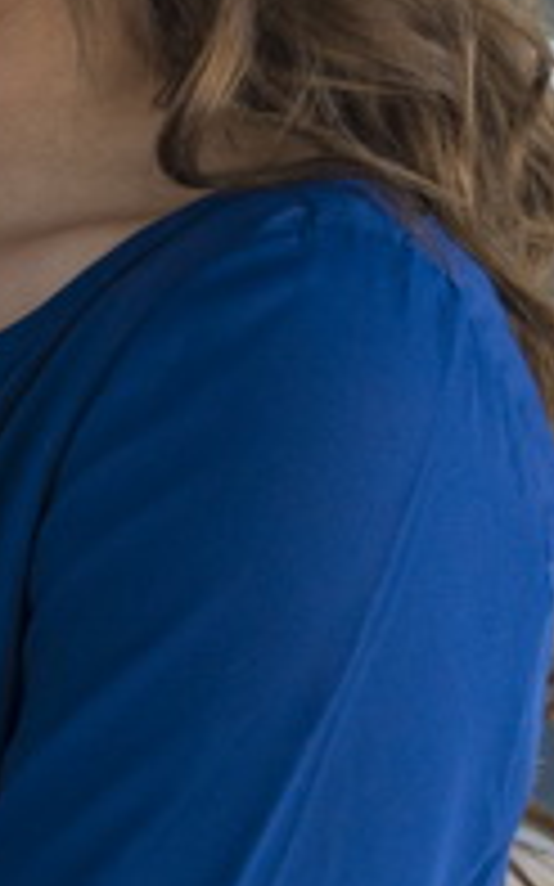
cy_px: 74
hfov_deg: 4.0
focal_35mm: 311
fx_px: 7518
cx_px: -1689
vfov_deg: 6.7
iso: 640
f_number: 1.8
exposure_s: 1/640
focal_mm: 50
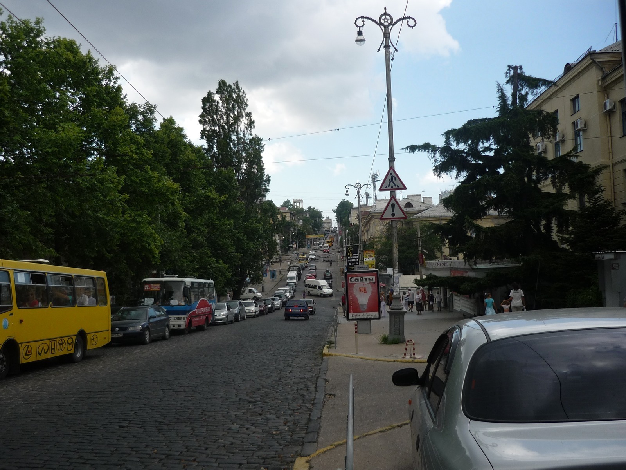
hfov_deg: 55.4
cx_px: 313
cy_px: 235
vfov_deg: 42.9
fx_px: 597
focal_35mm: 33
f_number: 2.8
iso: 100
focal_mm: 5.5
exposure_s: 1/640
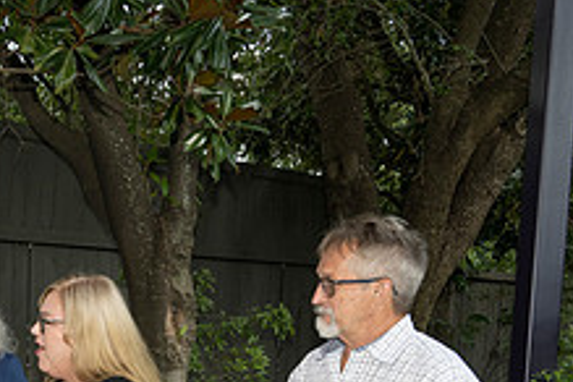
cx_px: -170
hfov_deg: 24.3
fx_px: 1162
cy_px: 493
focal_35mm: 73
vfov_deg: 17.5
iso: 400
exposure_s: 1/160
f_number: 6.3
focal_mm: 27.5
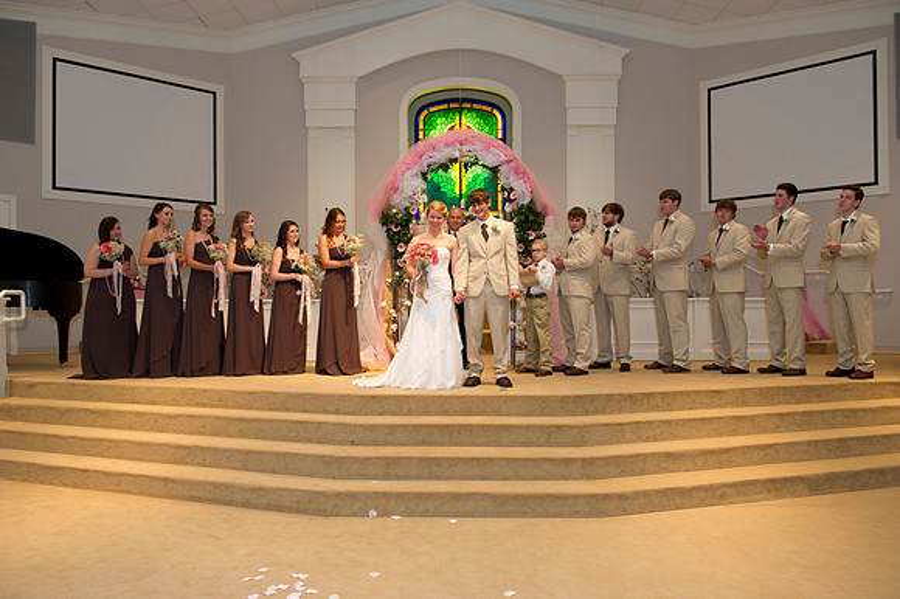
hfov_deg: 67.4
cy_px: 300
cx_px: 450
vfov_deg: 47.9
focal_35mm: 27
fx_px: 675
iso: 1600
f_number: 5
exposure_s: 1/160
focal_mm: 27
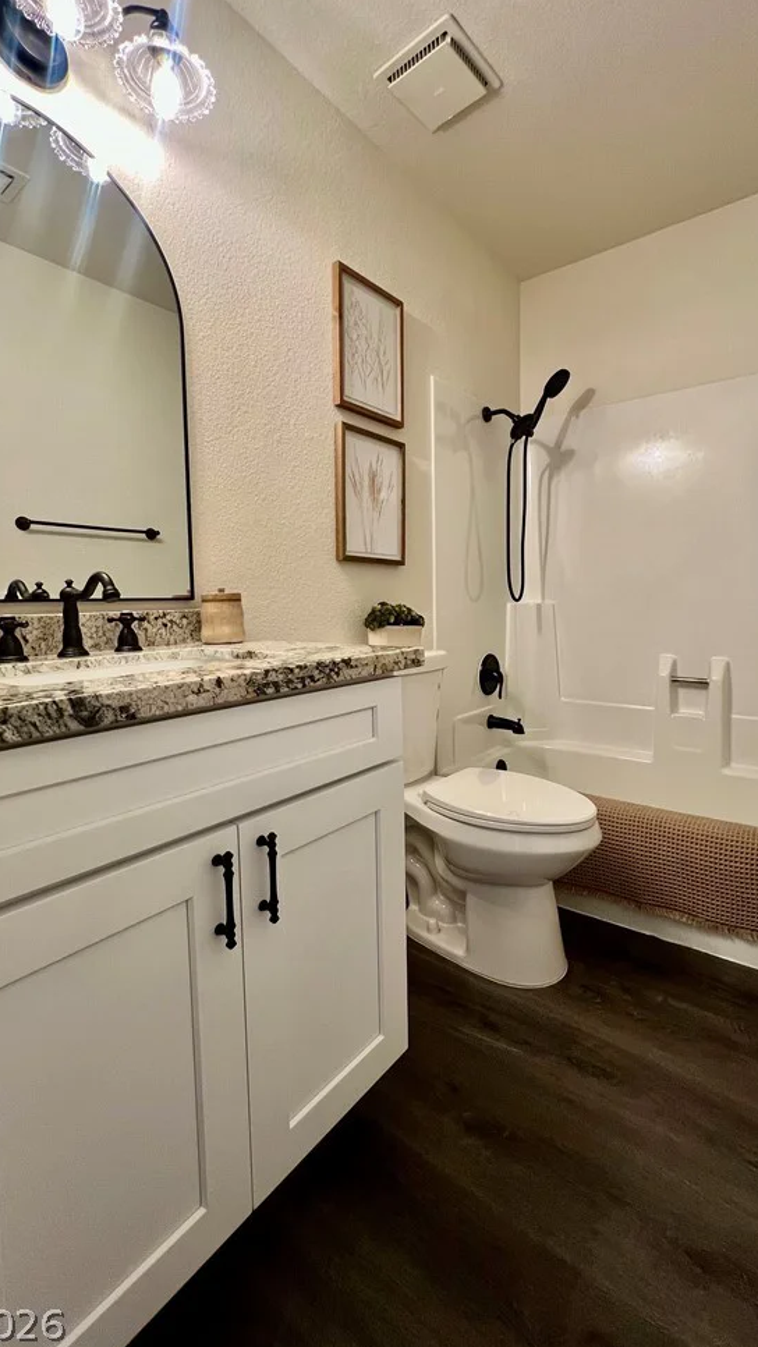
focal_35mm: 15
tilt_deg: -4.0
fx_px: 536
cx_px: 399
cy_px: 644
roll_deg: +2.2
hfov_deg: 70.5
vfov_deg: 102.9
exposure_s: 1/60
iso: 160
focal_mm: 1.57
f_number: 1.8
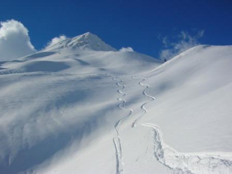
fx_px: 234
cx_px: 116
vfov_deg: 40.6
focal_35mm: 35
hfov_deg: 52.7
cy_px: 87
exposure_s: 1/942
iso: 50
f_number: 5.6
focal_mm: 5.8
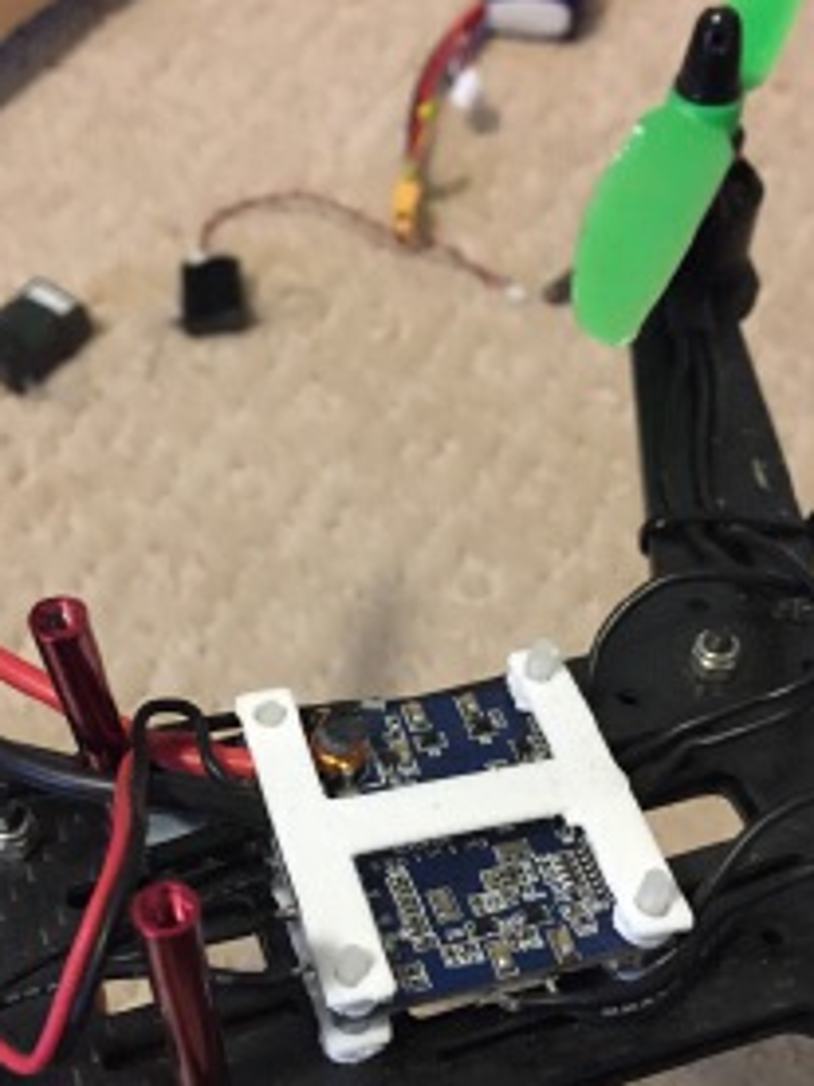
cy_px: 748
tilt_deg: -62.1
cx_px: 350
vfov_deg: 44.0
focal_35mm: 42
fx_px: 1317
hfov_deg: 34.3
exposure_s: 1/15
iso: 640
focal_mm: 4.15
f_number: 2.2
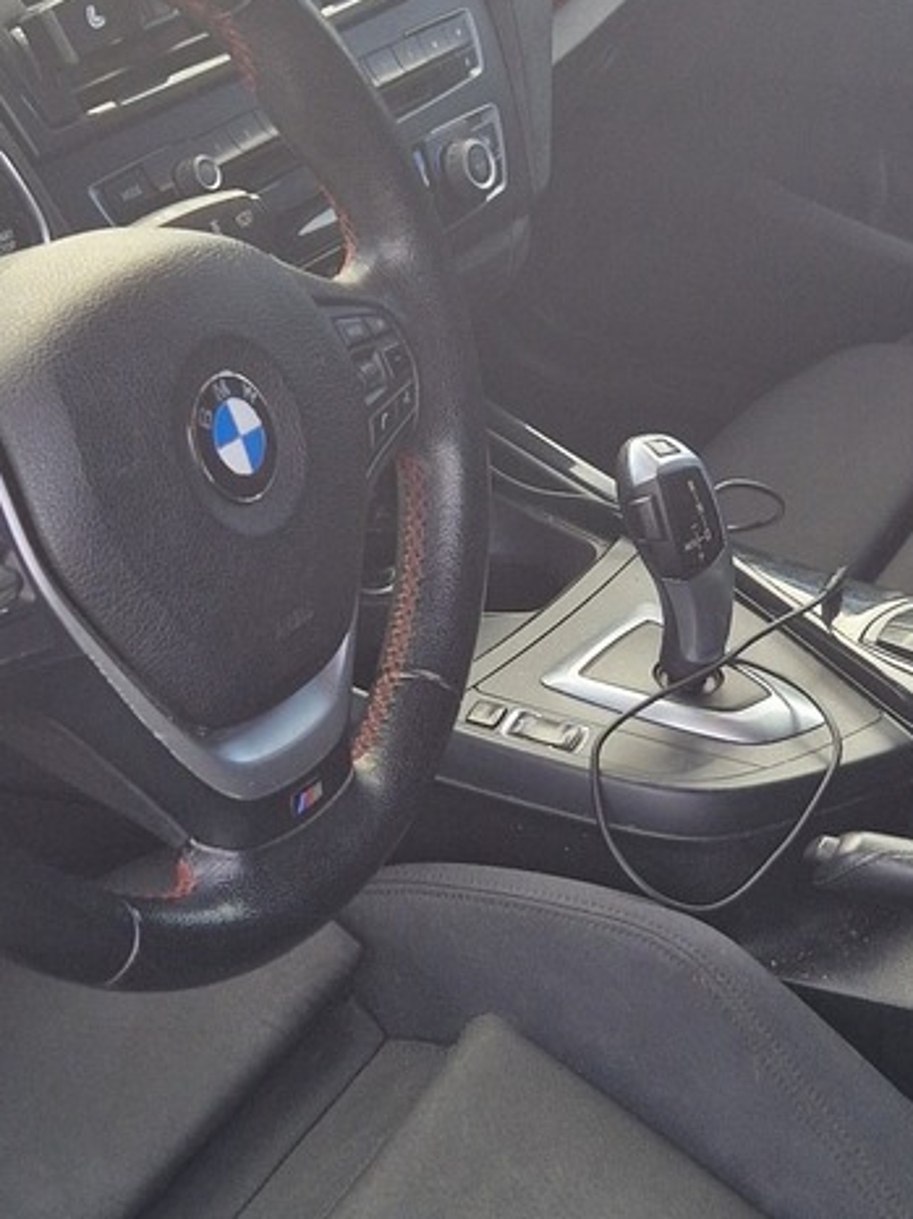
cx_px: 670
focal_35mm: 79
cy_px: 696
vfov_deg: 24.7
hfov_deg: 18.5
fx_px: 2781
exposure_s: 1/180
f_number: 1.8
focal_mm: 5.4
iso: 50
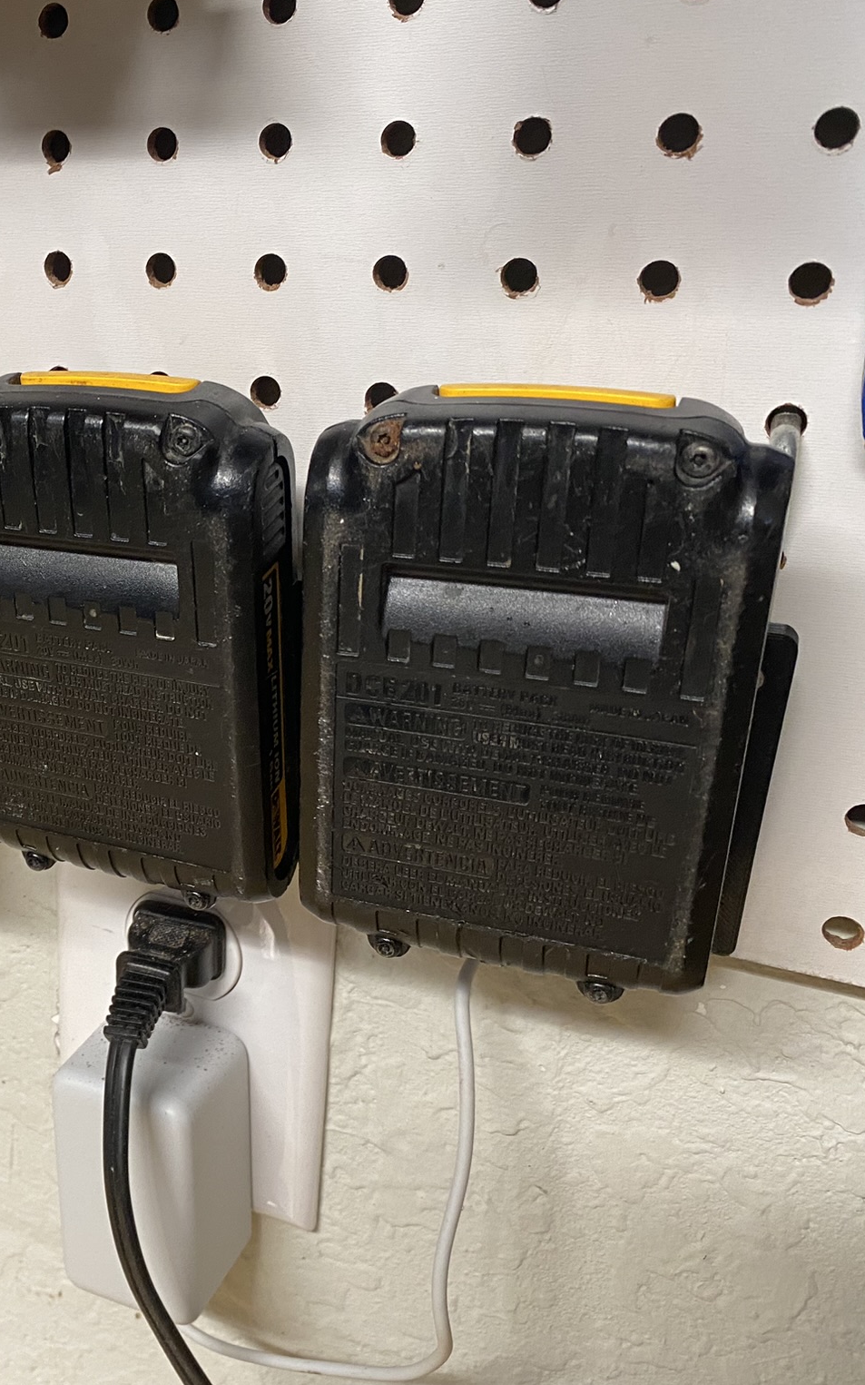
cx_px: 34
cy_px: 691
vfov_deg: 52.8
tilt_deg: -22.6
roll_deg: +3.4
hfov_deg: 32.2
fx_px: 1396
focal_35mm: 37
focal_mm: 4.25
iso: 200
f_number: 1.8
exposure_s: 1/60
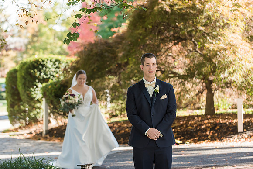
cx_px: 126
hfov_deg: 17.6
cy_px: 84
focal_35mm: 116
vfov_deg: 11.8
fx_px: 815
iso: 800
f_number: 3.5
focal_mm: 116
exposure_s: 1/640
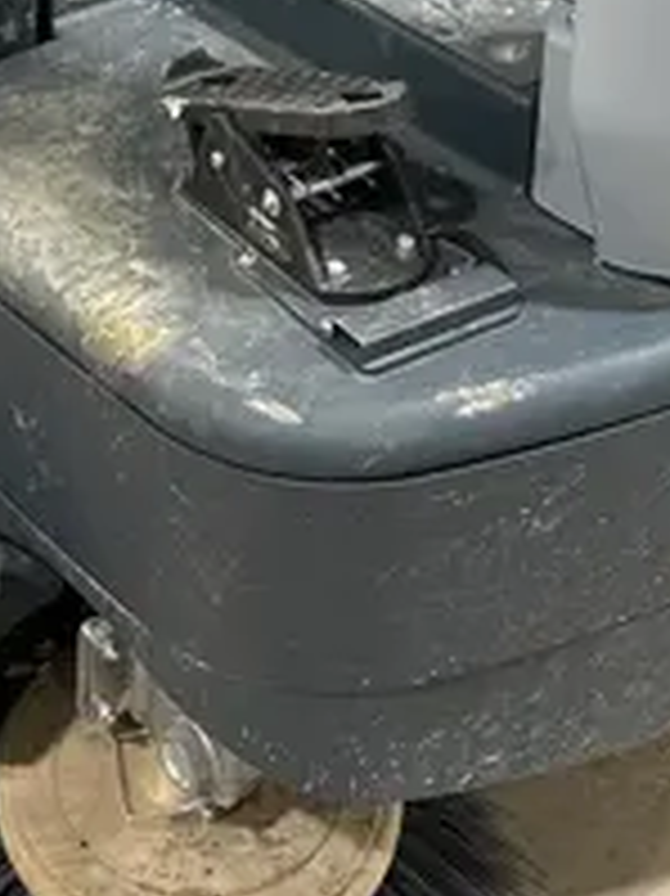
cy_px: -218
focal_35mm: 96
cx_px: 130
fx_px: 2480
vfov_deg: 19.1
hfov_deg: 15.3
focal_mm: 5.96
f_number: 1.6
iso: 320
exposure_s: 1/60
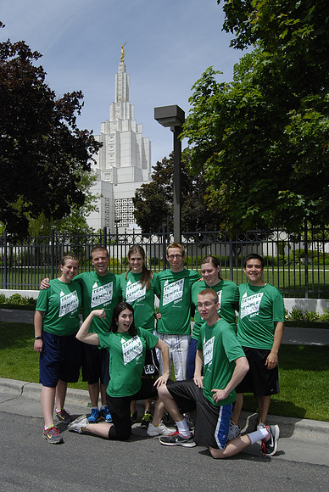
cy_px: 246
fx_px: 451
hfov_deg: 40.1
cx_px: 164
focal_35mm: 33
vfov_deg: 57.2
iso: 400
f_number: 10
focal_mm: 22
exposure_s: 1/800
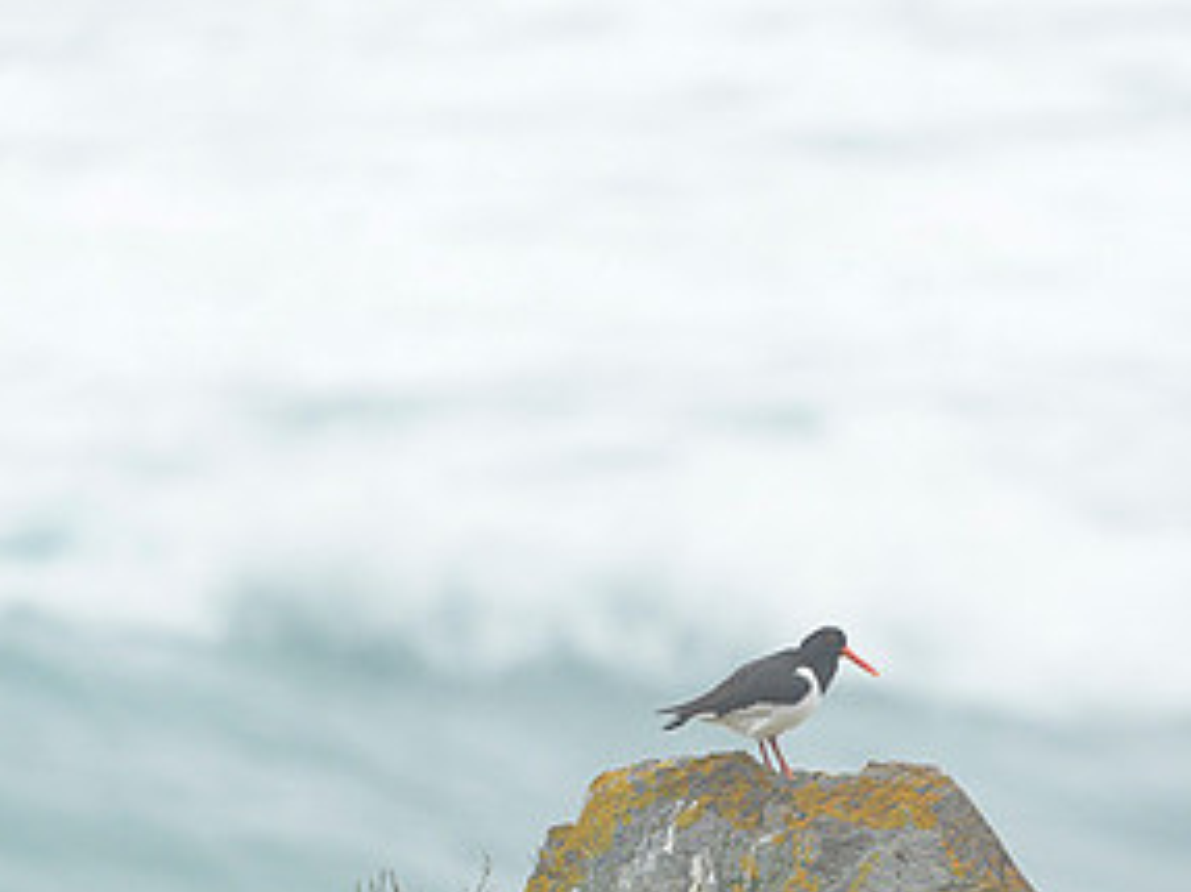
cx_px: 967
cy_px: 780
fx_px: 33360
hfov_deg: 2.0
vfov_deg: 1.5
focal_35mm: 970
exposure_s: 1/800
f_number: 4
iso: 800
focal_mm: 500
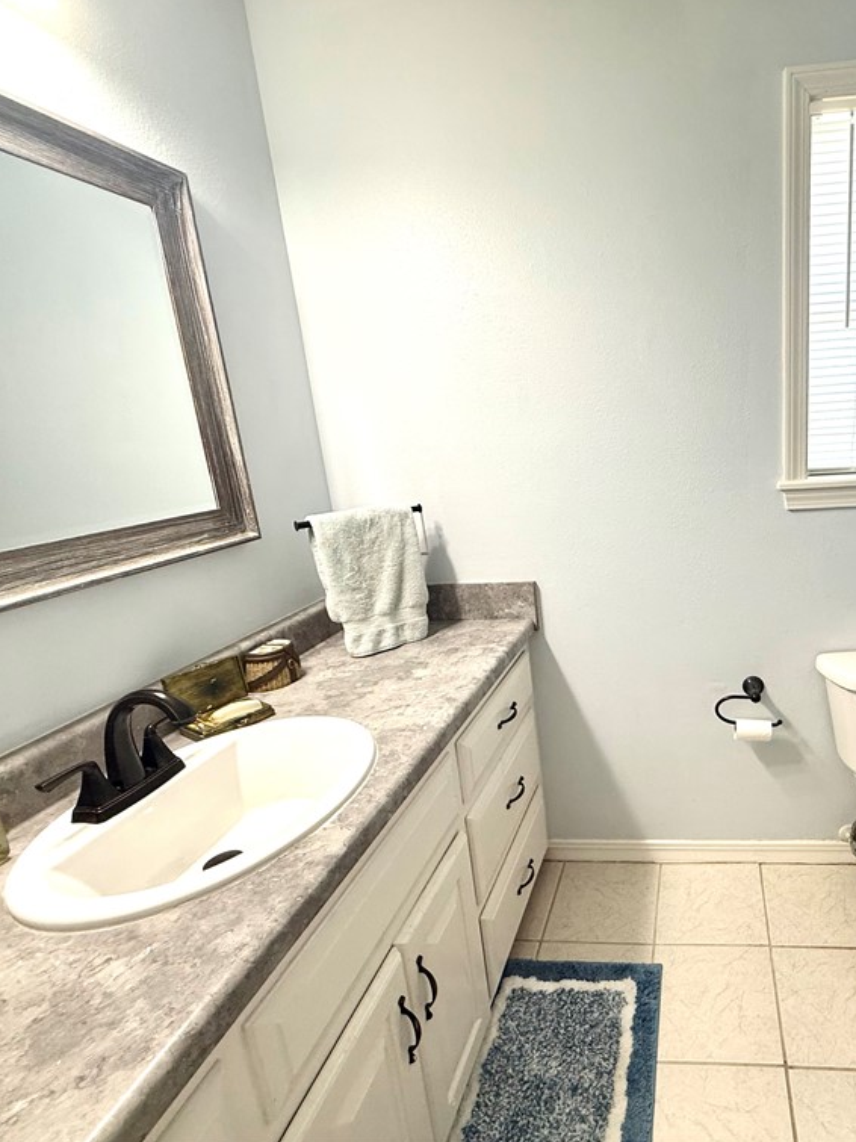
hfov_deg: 64.1
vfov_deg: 84.7
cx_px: 653
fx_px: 627
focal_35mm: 19
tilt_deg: -12.9
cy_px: 566
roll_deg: +2.9
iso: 100
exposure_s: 1/99
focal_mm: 2.22
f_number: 2.2
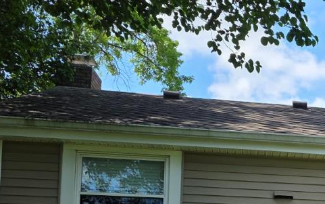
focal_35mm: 76
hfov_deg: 23.6
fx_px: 673
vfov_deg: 16.4
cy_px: 251
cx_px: 434
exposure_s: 1/3647
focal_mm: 6.3
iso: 80
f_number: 1.7
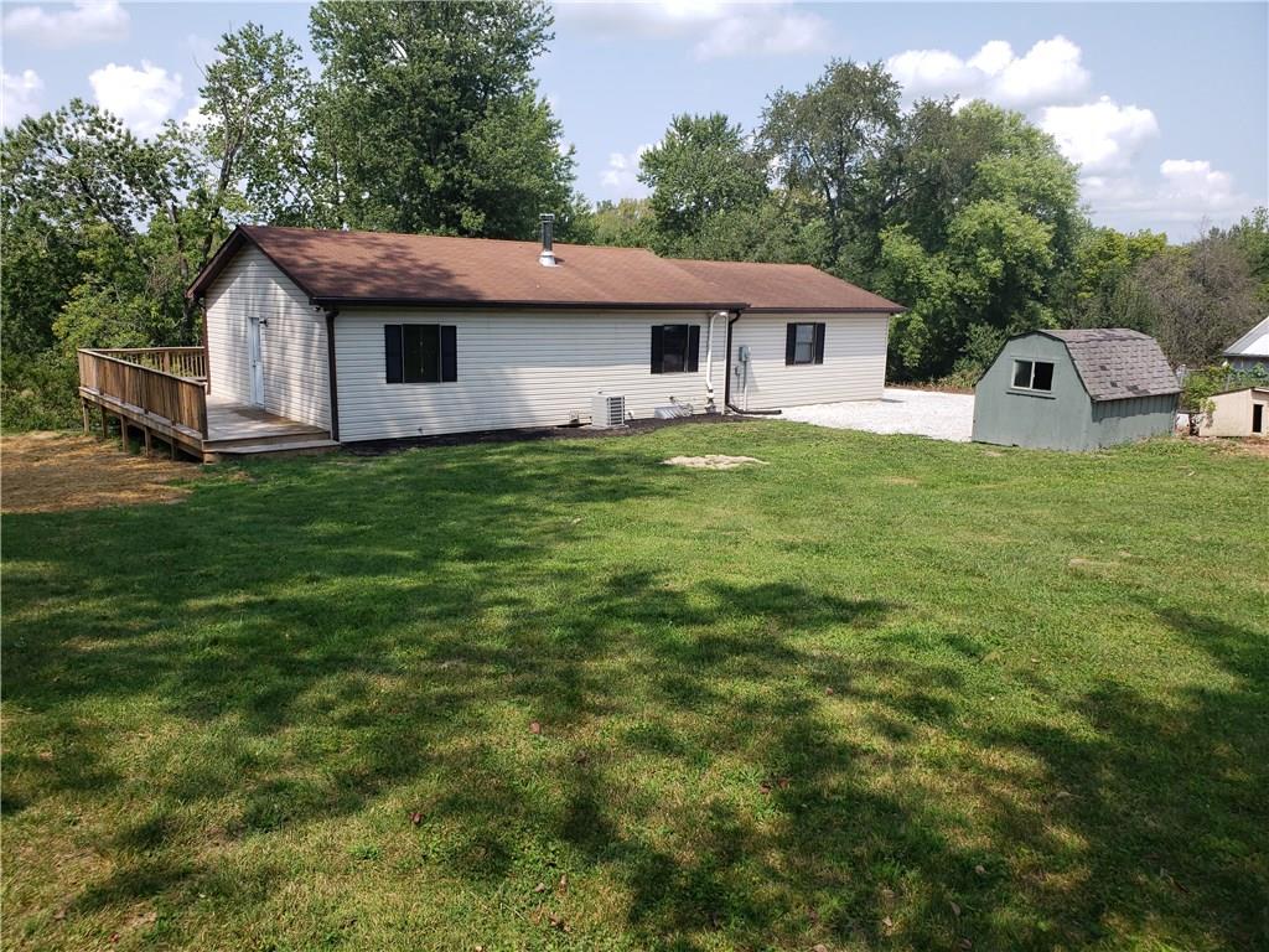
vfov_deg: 53.1
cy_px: 476
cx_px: 634
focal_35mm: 26
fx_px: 953
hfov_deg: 67.3
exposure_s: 1/1044
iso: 50
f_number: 2.4
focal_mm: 4.3
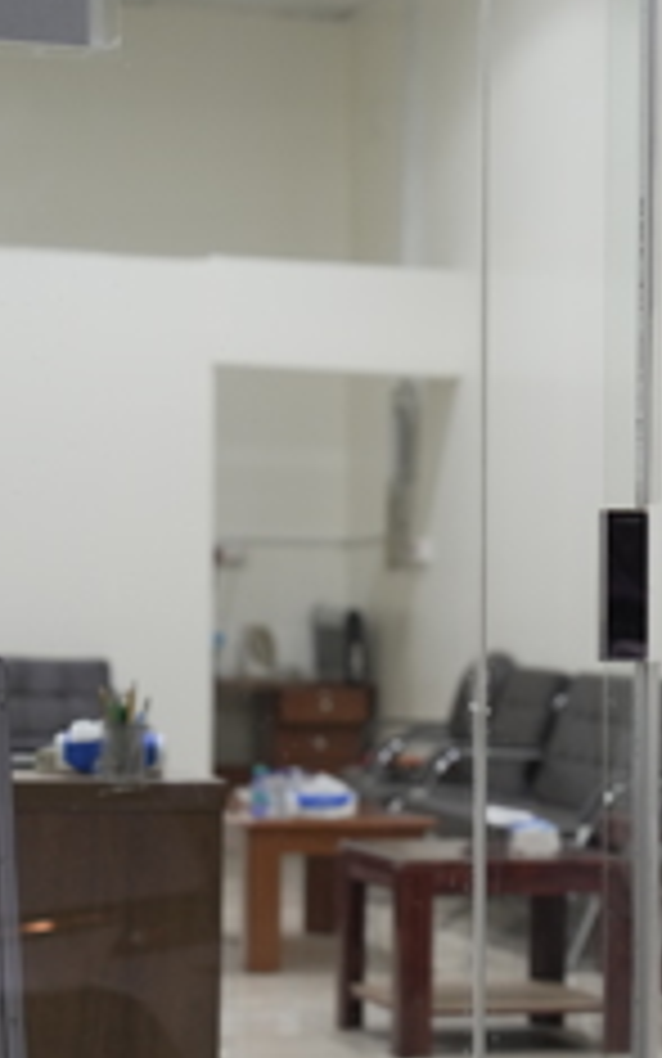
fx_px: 3433
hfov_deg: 11.0
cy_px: 666
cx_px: 500
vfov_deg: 17.5
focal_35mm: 119
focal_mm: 61
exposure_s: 1/125
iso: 1000
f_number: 2.8
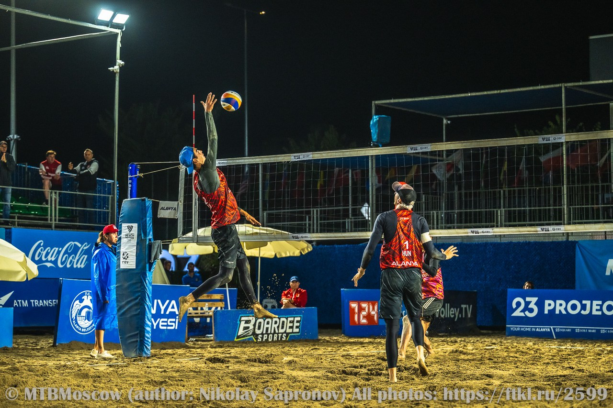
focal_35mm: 85
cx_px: 306
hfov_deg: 23.9
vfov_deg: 16.1
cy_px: 204
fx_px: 1447
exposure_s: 1/1600
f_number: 3.2
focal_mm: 85
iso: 2000
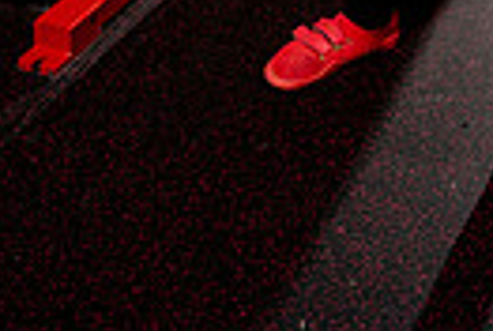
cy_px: -440
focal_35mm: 89
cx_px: 497
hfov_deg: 22.0
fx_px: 1222
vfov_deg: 12.5
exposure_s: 1/250
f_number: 4
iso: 100
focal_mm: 26
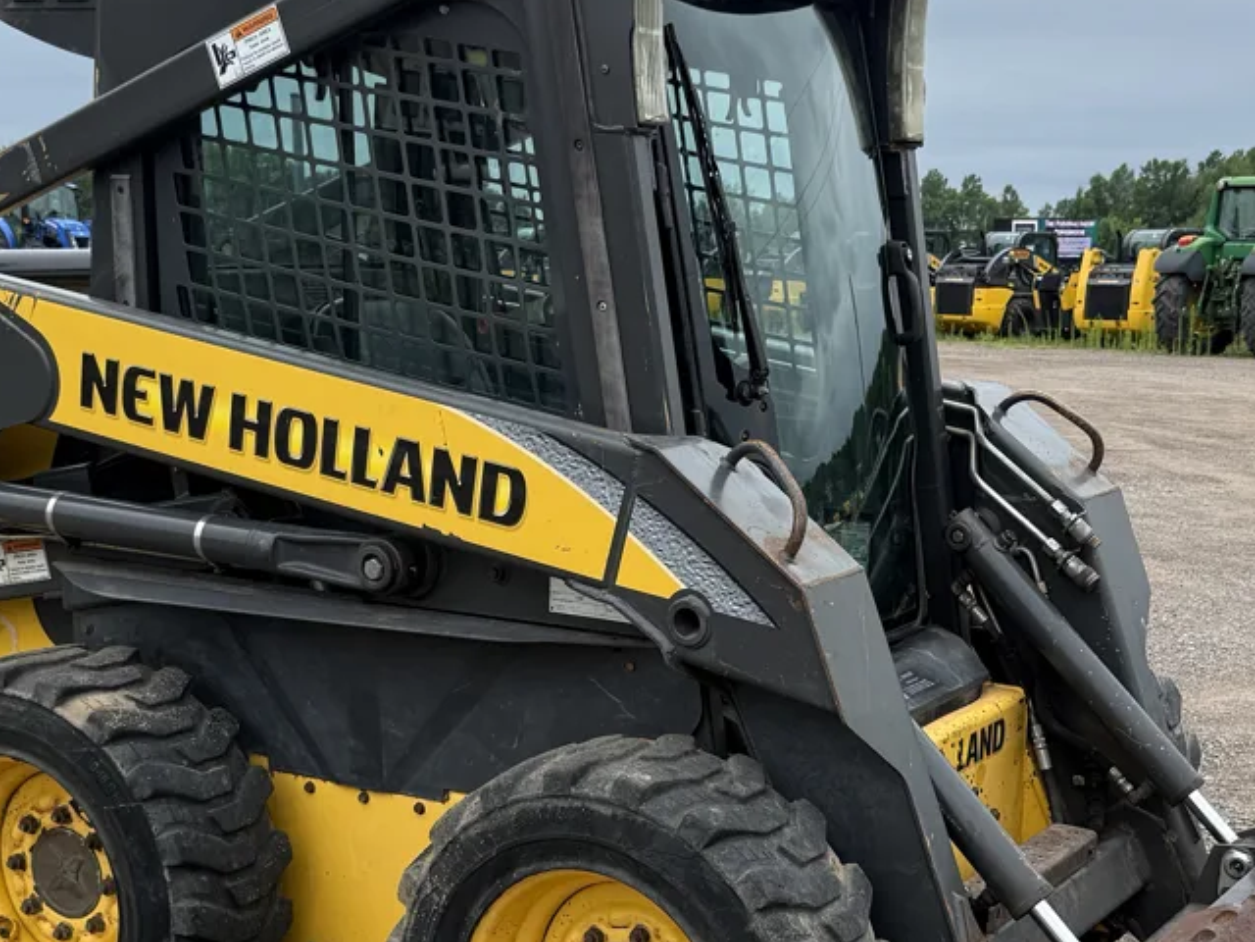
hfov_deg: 32.1
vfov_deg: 24.2
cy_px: 679
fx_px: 2175
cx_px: 716
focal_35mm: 60
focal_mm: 6.76
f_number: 1.78
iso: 80
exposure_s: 1/1689
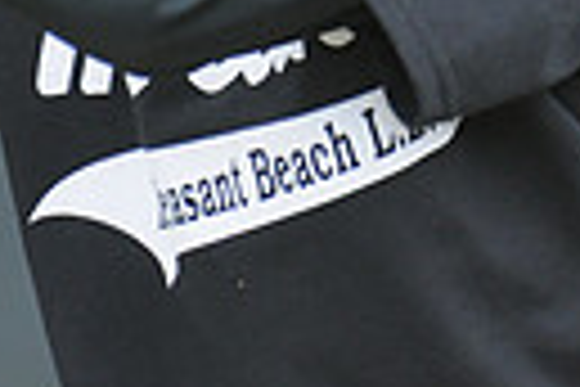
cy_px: -443
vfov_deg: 0.6
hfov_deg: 0.9
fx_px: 36811
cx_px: 549
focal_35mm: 2285
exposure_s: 1/500
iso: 400
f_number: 4
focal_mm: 340
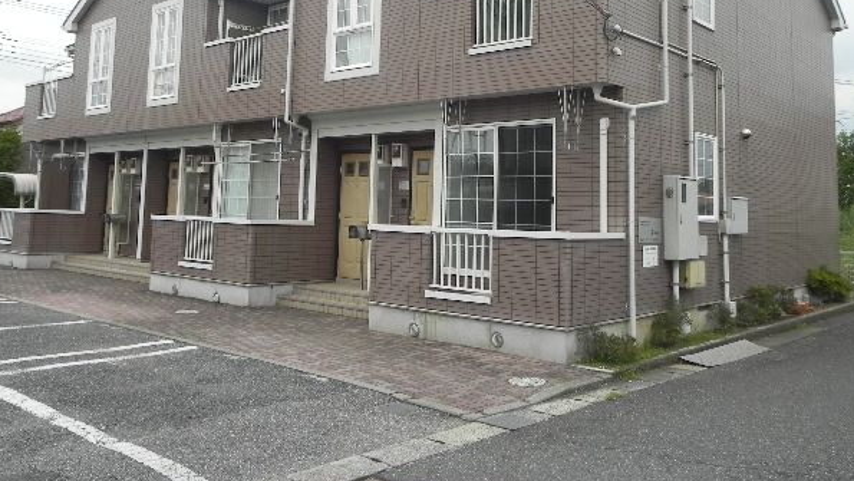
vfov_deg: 34.2
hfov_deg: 58.0
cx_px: 413
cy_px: 141
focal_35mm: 34
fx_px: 770
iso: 160
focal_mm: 5.2
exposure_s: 1/358
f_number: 6.3
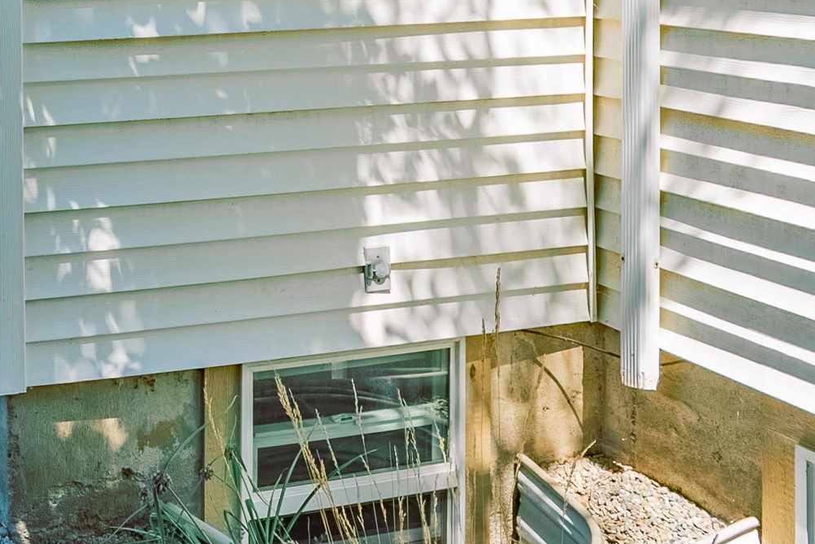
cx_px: -103
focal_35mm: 49
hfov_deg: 34.3
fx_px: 1110
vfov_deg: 25.1
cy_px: -93
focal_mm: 16
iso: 400
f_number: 8
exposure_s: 1/6400
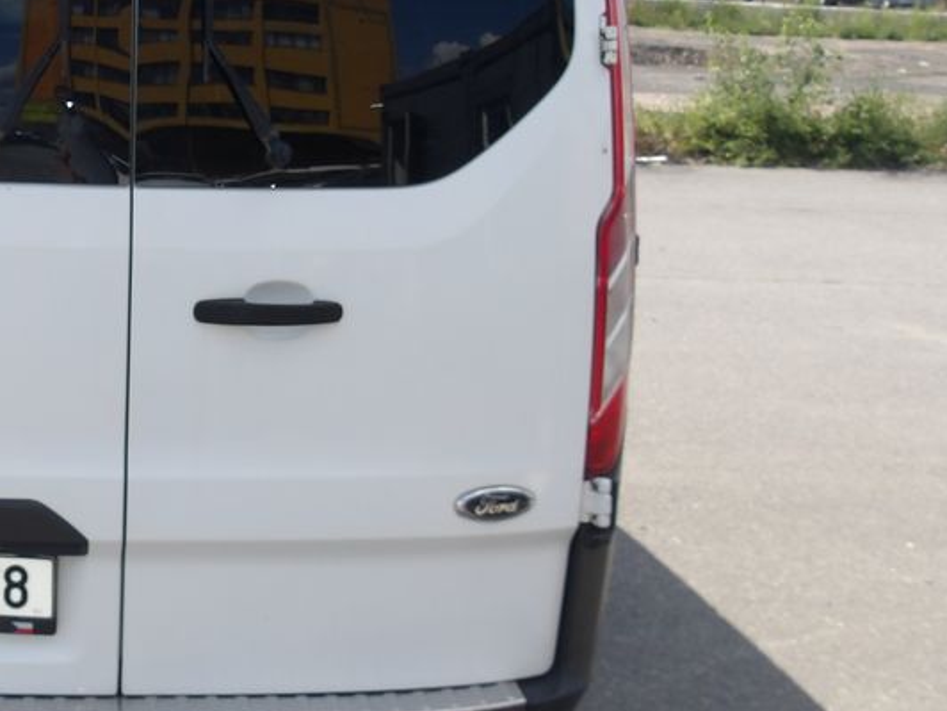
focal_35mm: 52
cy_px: 312
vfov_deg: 28.0
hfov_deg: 35.1
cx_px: 128
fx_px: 1423
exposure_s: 1/88
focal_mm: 4.9
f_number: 10.4
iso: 100
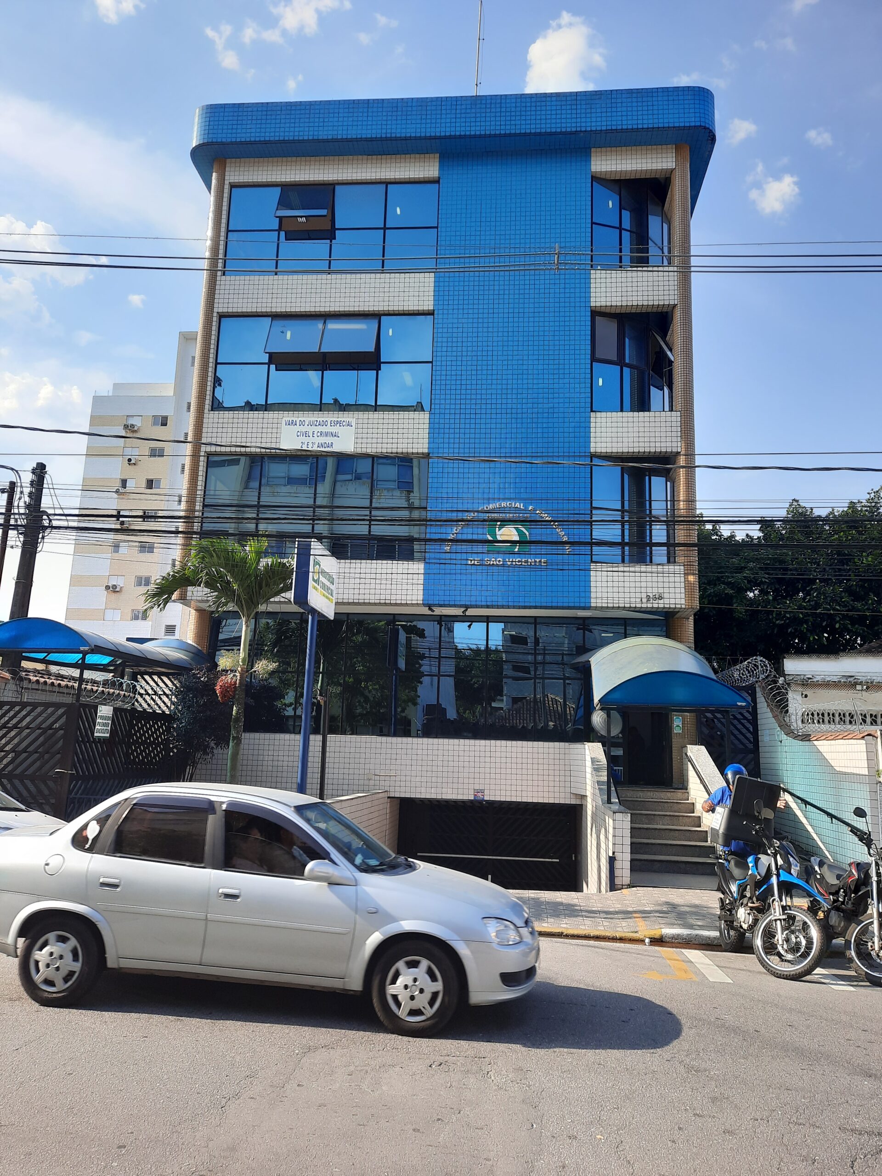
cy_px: 588
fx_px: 849
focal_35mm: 25
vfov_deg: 69.4
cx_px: 441
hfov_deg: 54.9
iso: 32
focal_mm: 4.6
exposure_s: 1/464
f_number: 2
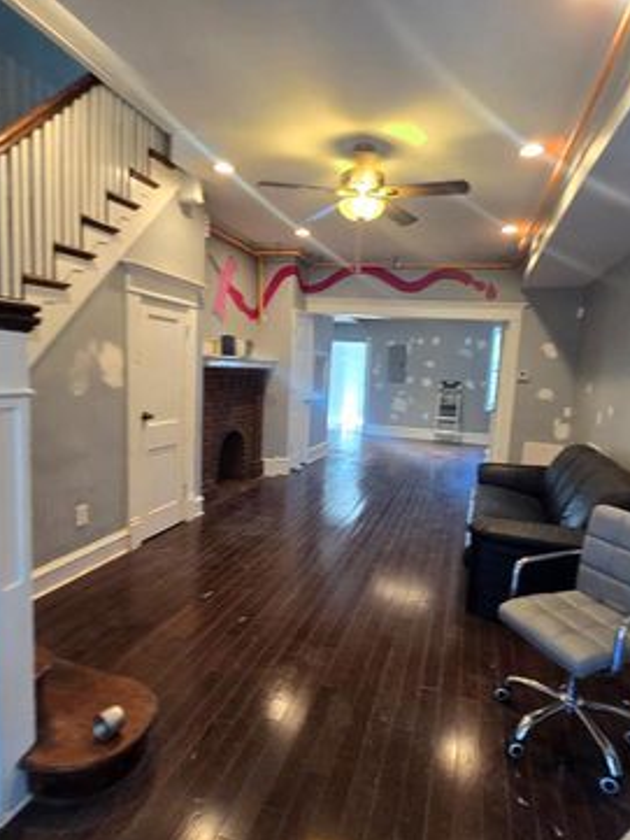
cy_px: 432
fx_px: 437
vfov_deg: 87.7
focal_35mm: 18
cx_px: 339
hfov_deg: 71.5
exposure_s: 1/60
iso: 200
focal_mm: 2.2
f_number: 2.2
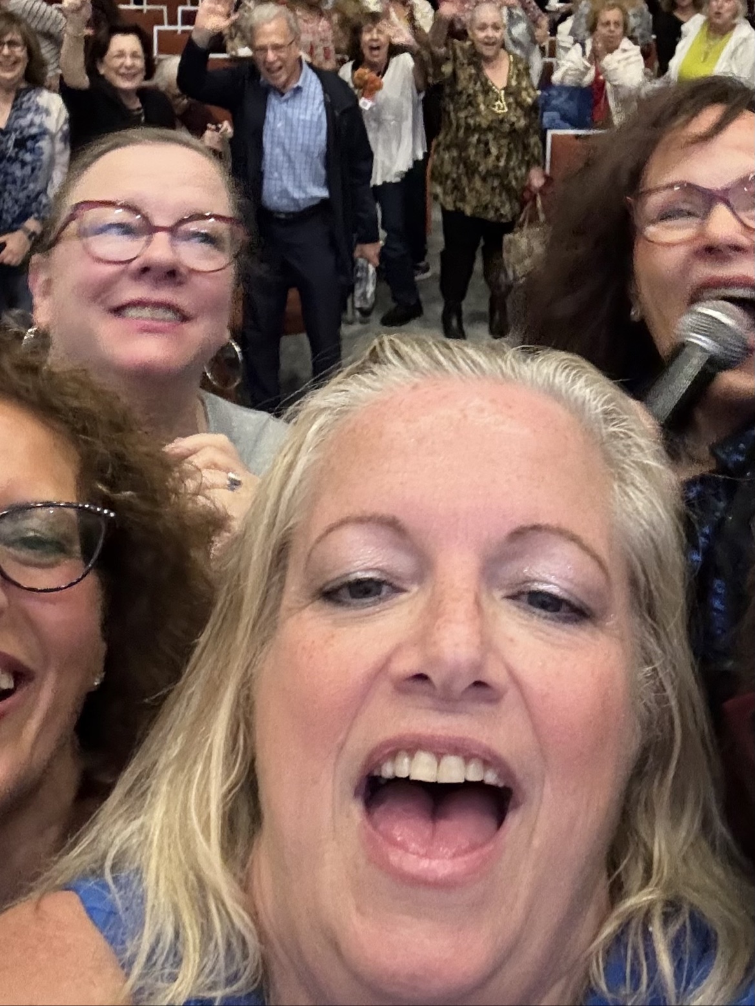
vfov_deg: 60.0
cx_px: 378
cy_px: 503
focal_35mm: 30
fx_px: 872
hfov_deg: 46.8
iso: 640
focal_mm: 2.69
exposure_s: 1/20
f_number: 1.9
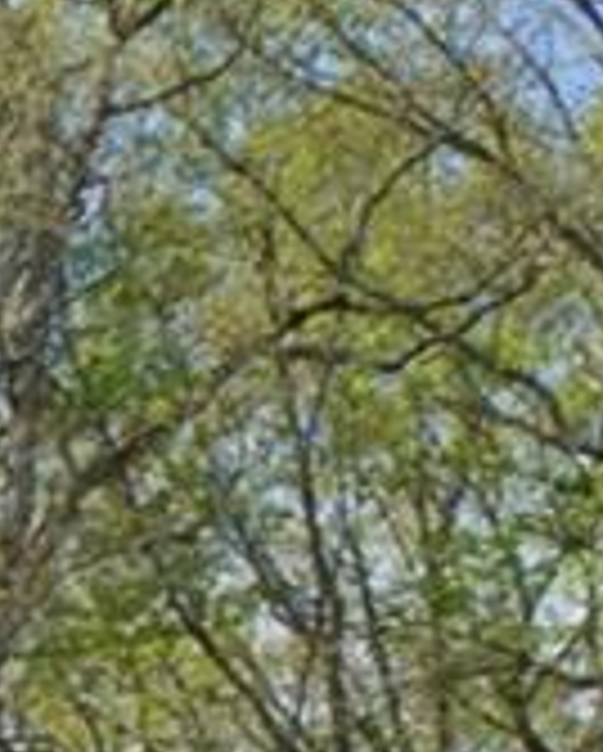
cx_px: -1678
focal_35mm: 155
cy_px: 1468
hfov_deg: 7.5
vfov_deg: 11.3
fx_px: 3451
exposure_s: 1/640
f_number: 8
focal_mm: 18
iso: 200
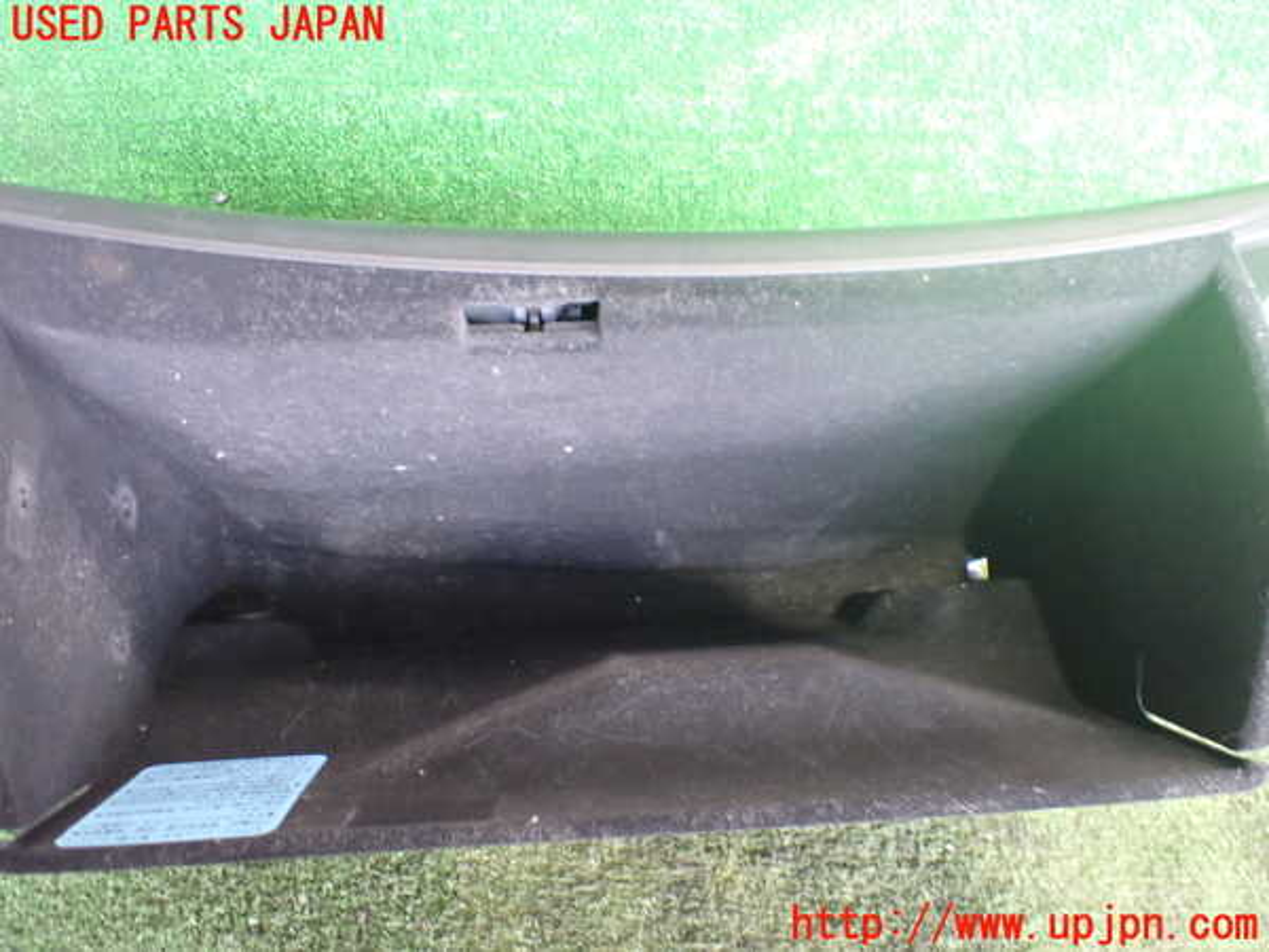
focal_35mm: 30
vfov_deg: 46.8
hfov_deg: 60.0
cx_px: 634
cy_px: 476
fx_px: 1100
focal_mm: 5.4
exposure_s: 1/30
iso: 1000
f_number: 2.3
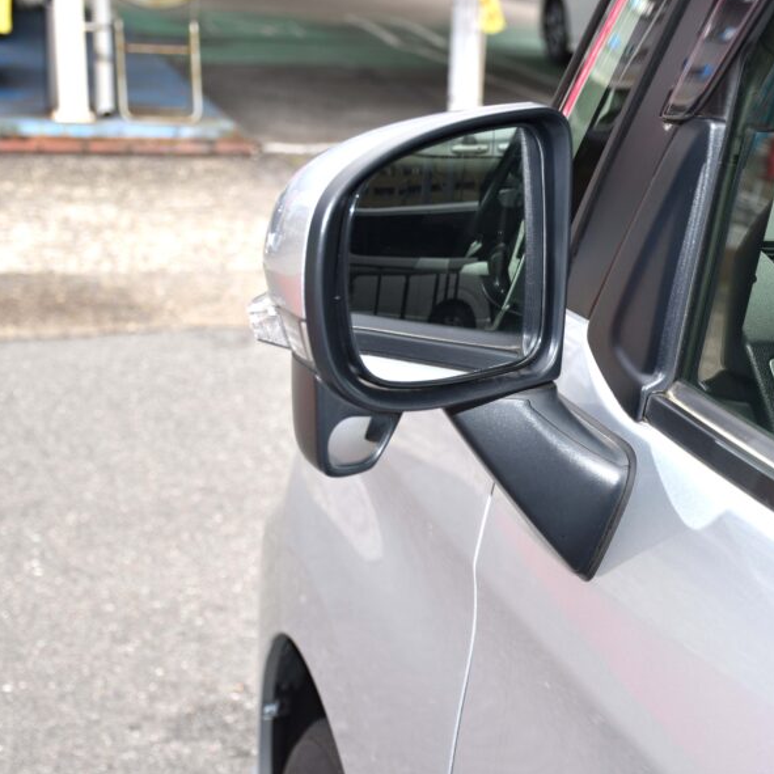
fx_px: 1670
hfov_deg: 25.9
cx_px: 540
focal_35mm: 66
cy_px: 384
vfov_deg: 26.1
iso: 100
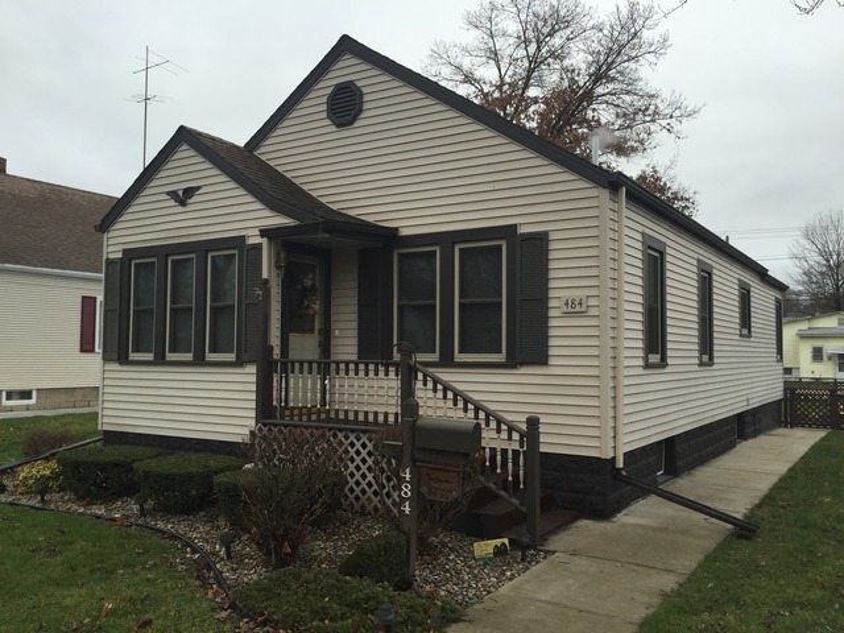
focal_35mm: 29
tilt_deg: +2.8
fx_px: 707
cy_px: 316
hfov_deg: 61.7
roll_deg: -1.3
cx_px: 422
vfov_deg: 48.2
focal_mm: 4.15
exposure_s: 1/359
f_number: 2.2
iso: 32
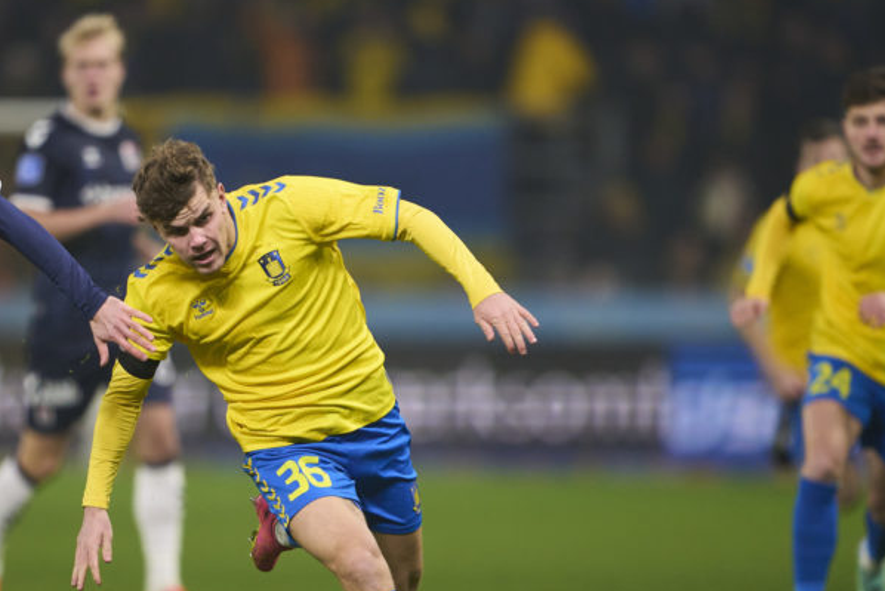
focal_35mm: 685
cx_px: 259
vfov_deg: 2.0
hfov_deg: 3.0
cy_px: 355
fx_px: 16843
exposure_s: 1/2000
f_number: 2.8
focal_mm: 400
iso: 3200
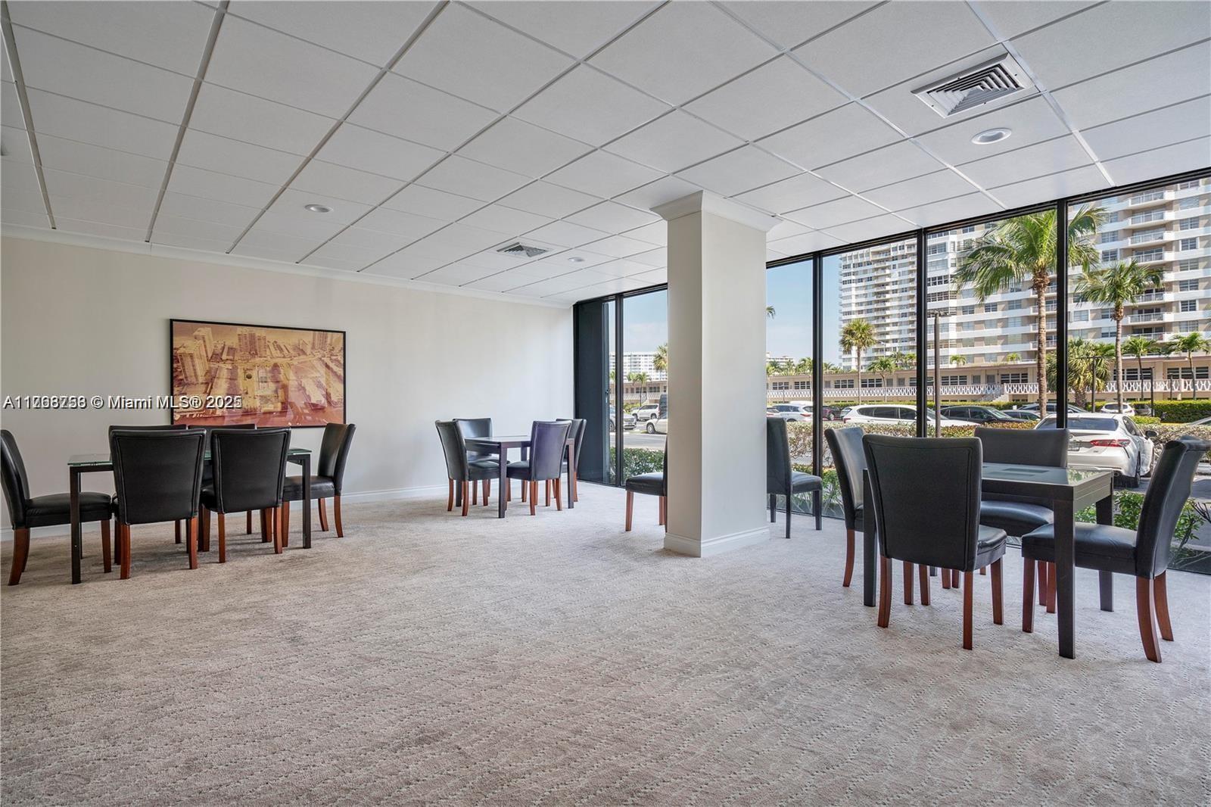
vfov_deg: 70.4
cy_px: 404
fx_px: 572
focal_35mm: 17
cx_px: 606
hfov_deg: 93.3
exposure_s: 1/25
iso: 400
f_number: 8
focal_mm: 17
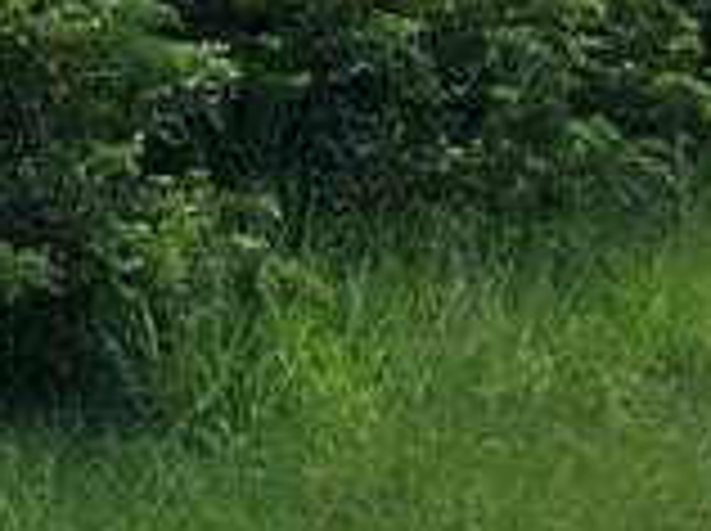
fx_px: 3733
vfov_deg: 8.1
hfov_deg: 9.5
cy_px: 32
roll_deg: -0.8
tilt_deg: -1.8
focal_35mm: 182
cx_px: -1102
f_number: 1.8
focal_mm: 3.99
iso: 20
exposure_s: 1/1600
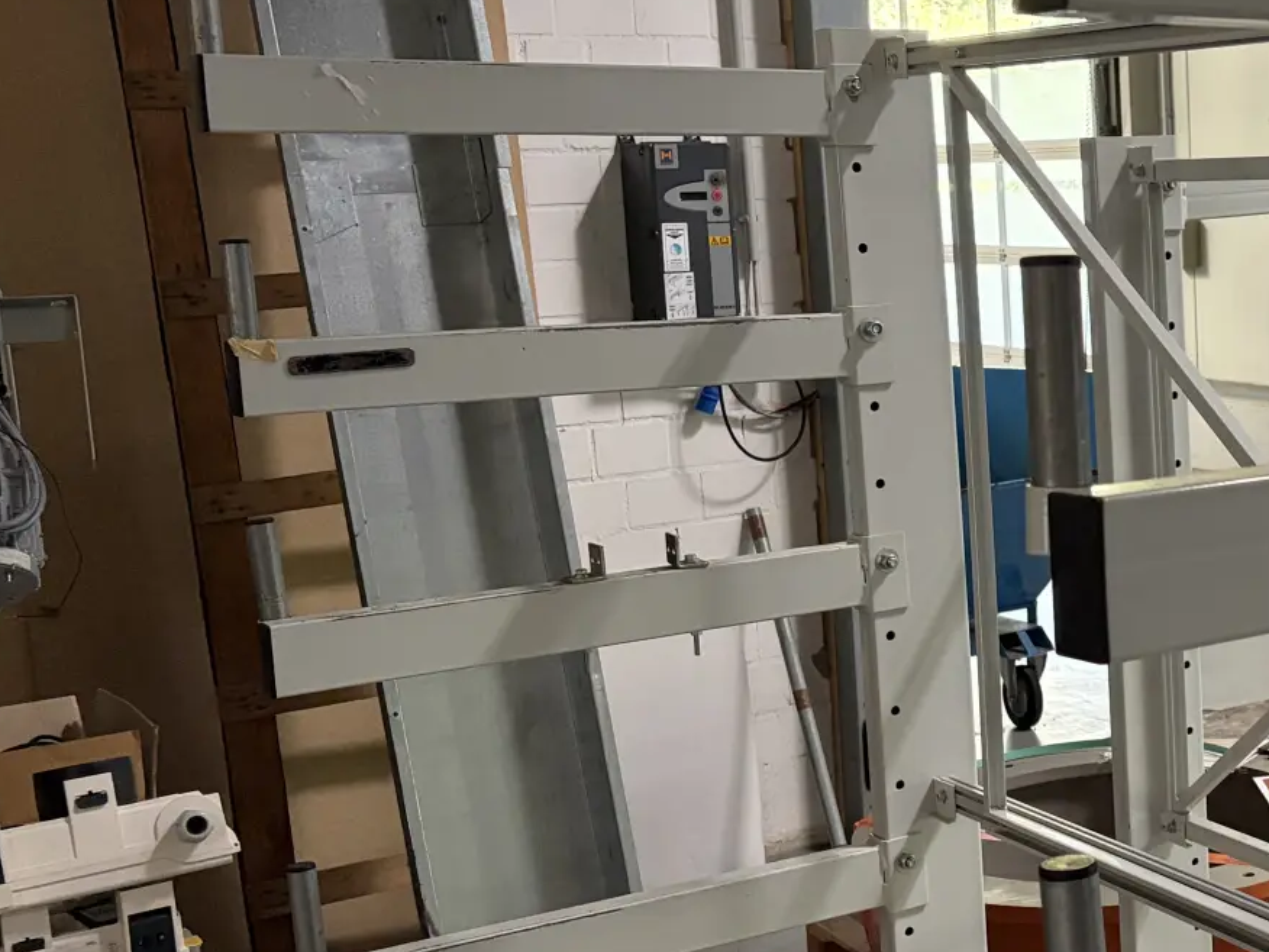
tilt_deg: -9.1
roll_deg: +2.3
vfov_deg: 25.7
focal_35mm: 57
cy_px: 474
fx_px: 2090
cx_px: 1262
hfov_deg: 31.3
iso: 500
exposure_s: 1/50
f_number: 1.6
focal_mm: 5.96
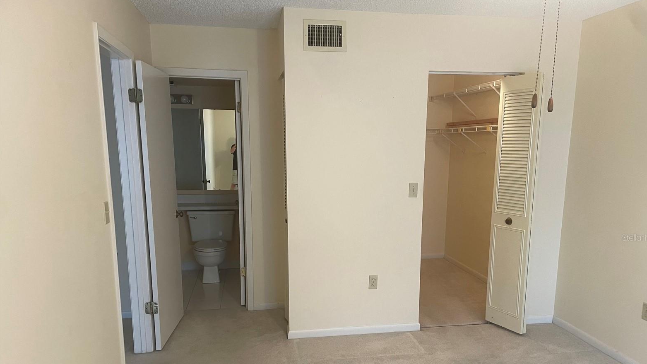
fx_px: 497
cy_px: 237
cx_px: 330
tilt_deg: -10.9
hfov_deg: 66.1
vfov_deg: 39.8
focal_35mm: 29
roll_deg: -0.2
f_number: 1.6
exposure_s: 1/60
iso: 100
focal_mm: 4.2
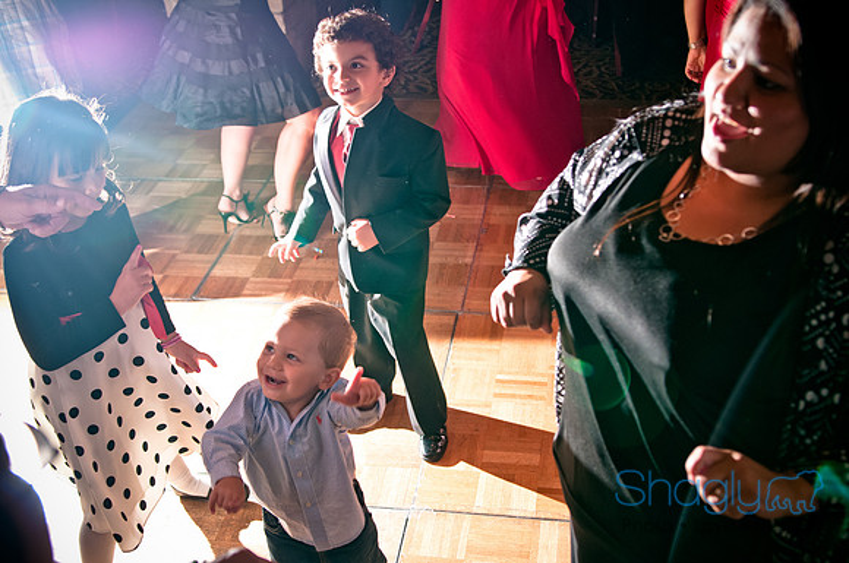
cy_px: 282
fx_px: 989
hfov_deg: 46.5
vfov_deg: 31.8
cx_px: 424
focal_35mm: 42
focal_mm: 28
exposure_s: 1/160
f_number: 3.2
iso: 400
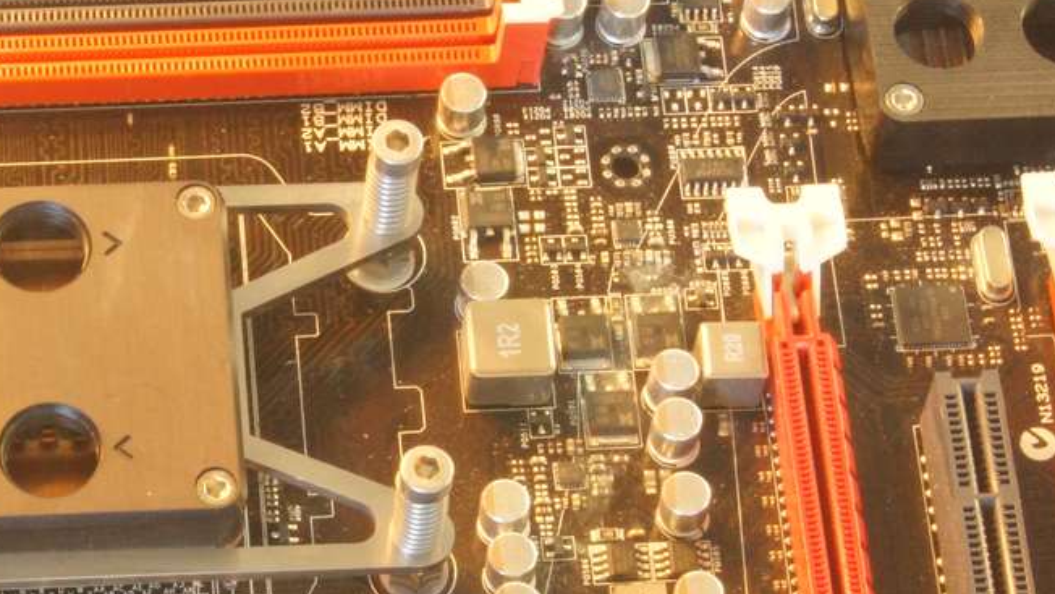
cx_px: 120
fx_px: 4448
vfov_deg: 7.6
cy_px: 341
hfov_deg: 13.4
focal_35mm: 159
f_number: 36
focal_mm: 55
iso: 1600
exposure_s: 1
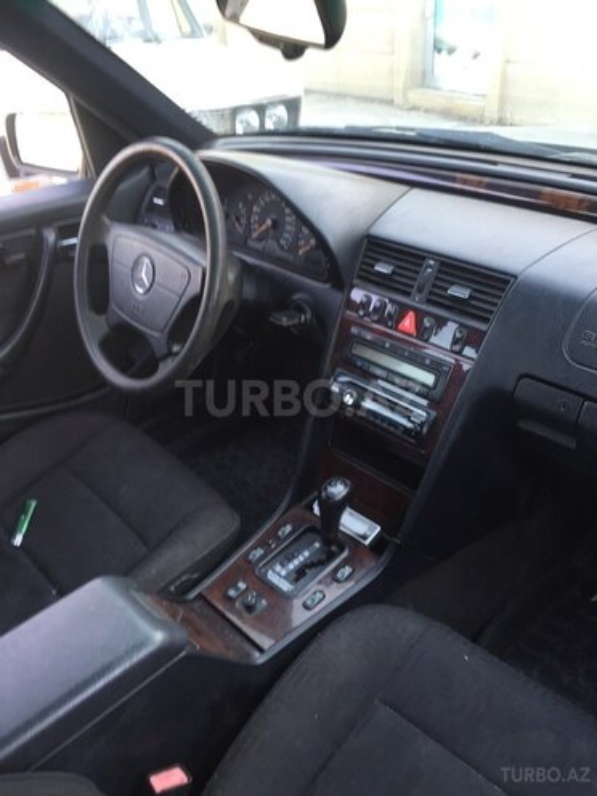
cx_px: 298
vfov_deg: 61.7
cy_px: 398
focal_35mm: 29
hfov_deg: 48.2
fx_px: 667
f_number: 2.2
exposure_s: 1/50
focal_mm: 4.15
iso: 40
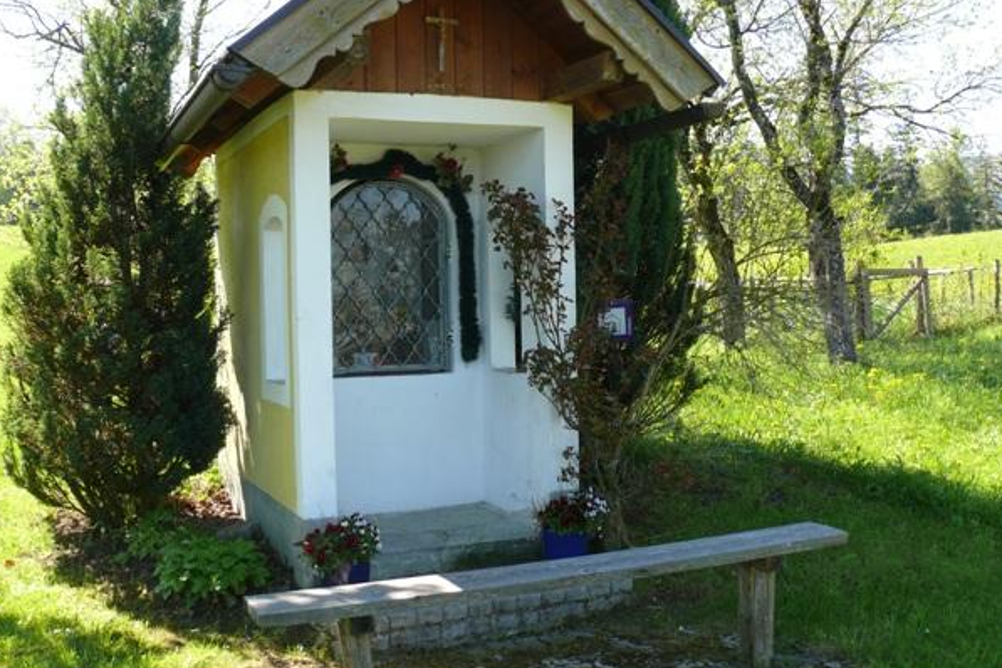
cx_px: 514
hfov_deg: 49.5
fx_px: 1085
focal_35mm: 39
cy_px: 285
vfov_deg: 34.1
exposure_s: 1/160
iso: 100
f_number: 4
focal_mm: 7.4
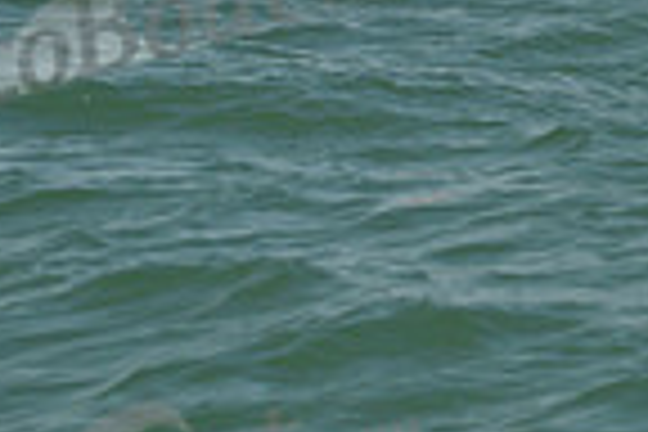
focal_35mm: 283
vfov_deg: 4.8
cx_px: 657
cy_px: -259
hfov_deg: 7.2
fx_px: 5094
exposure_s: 1/800
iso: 250
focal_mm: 70
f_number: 4.5
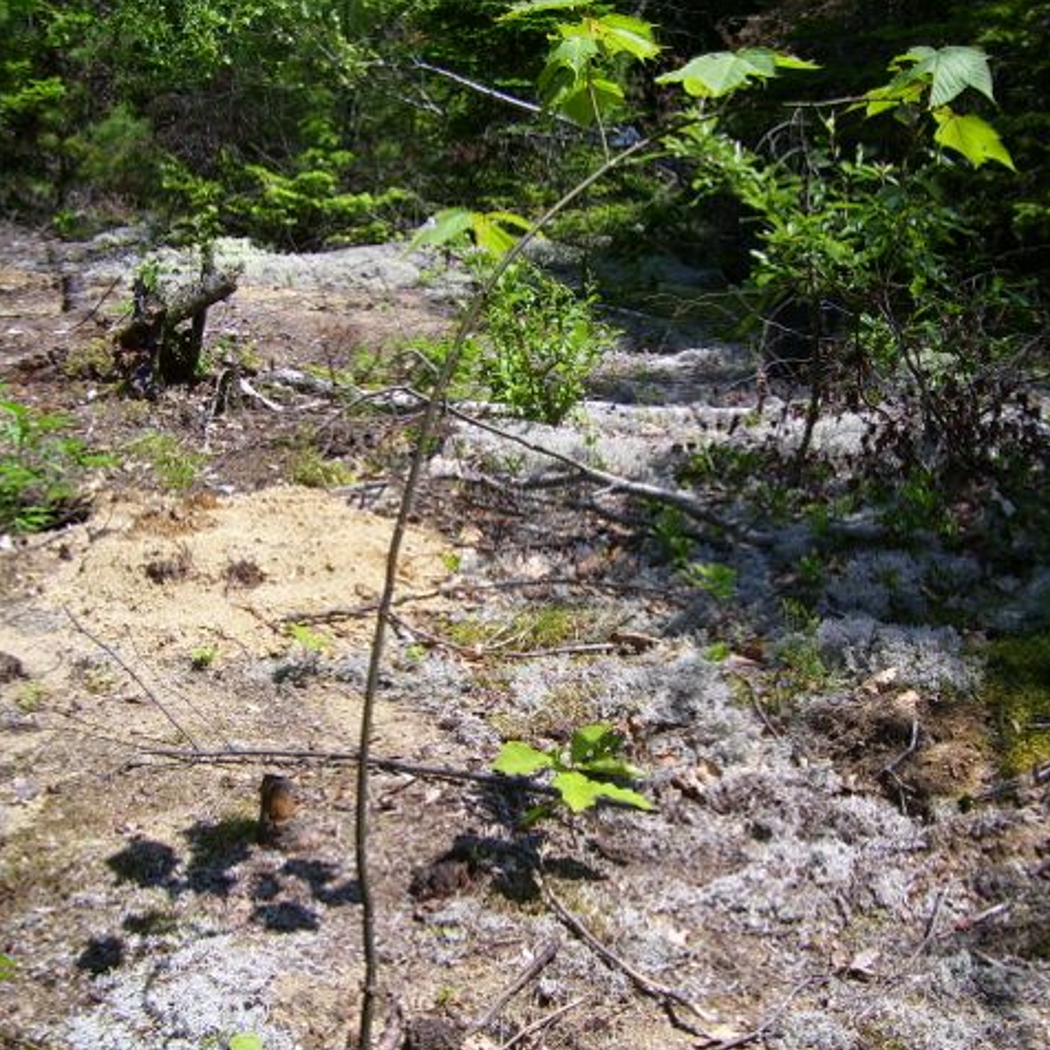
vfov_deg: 38.3
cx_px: 545
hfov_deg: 38.3
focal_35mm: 44
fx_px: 1510
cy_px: 525
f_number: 4.8
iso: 80
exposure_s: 1/350
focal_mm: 6
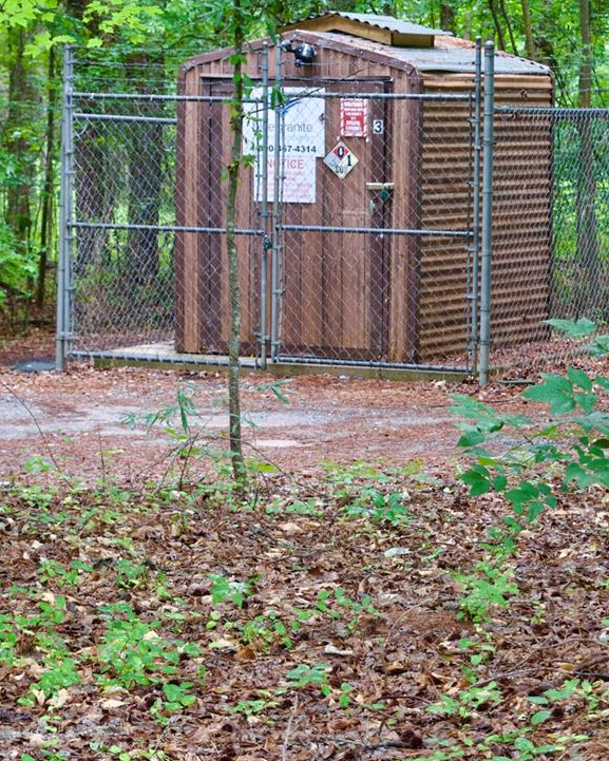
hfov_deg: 9.9
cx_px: 327
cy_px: 246
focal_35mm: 156
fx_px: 3514
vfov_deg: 12.3
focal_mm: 52
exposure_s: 1/60
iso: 400
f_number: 5.6
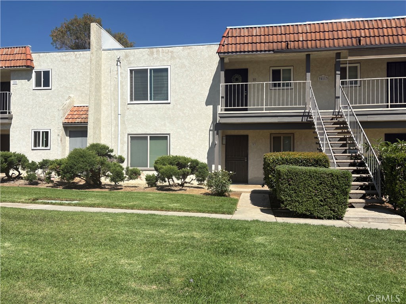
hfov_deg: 67.3
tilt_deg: +1.4
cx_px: 203
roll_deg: +0.3
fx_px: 305
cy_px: 152
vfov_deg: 53.1
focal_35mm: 26
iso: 50
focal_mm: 5.96
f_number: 1.6
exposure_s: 1/4950
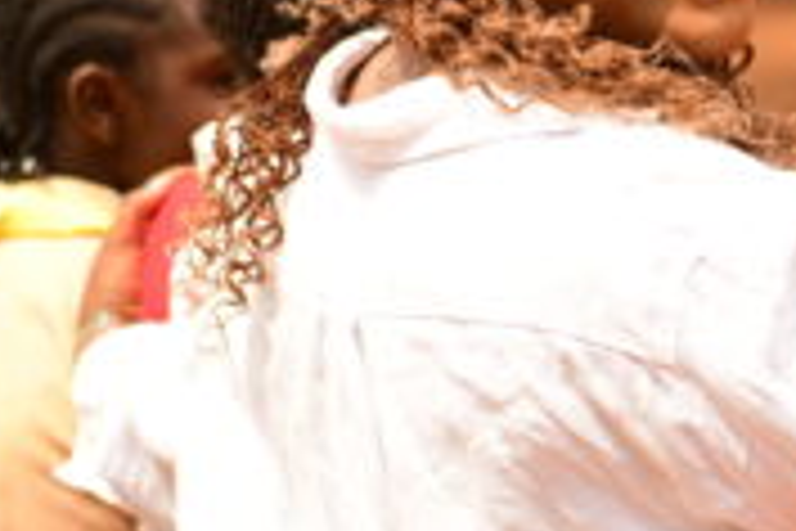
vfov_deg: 5.8
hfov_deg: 8.7
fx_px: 5240
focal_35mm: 237
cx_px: 486
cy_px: 40
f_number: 2.8
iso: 125
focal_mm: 70
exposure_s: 1/800
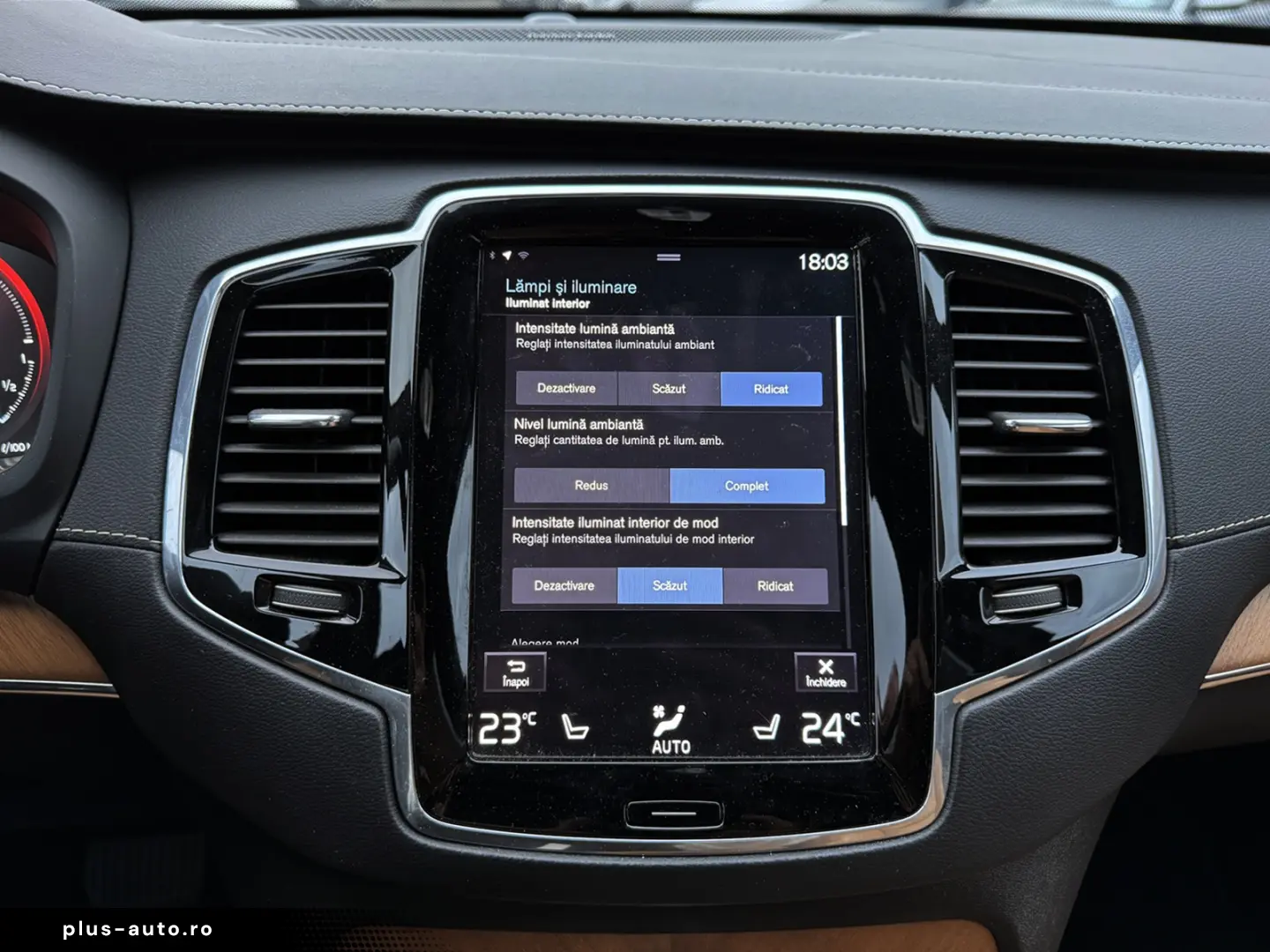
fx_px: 881
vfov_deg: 56.8
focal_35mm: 24
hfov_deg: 71.6
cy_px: 476
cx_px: 635
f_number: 1.78
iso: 500
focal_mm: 6.76
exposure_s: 1/47
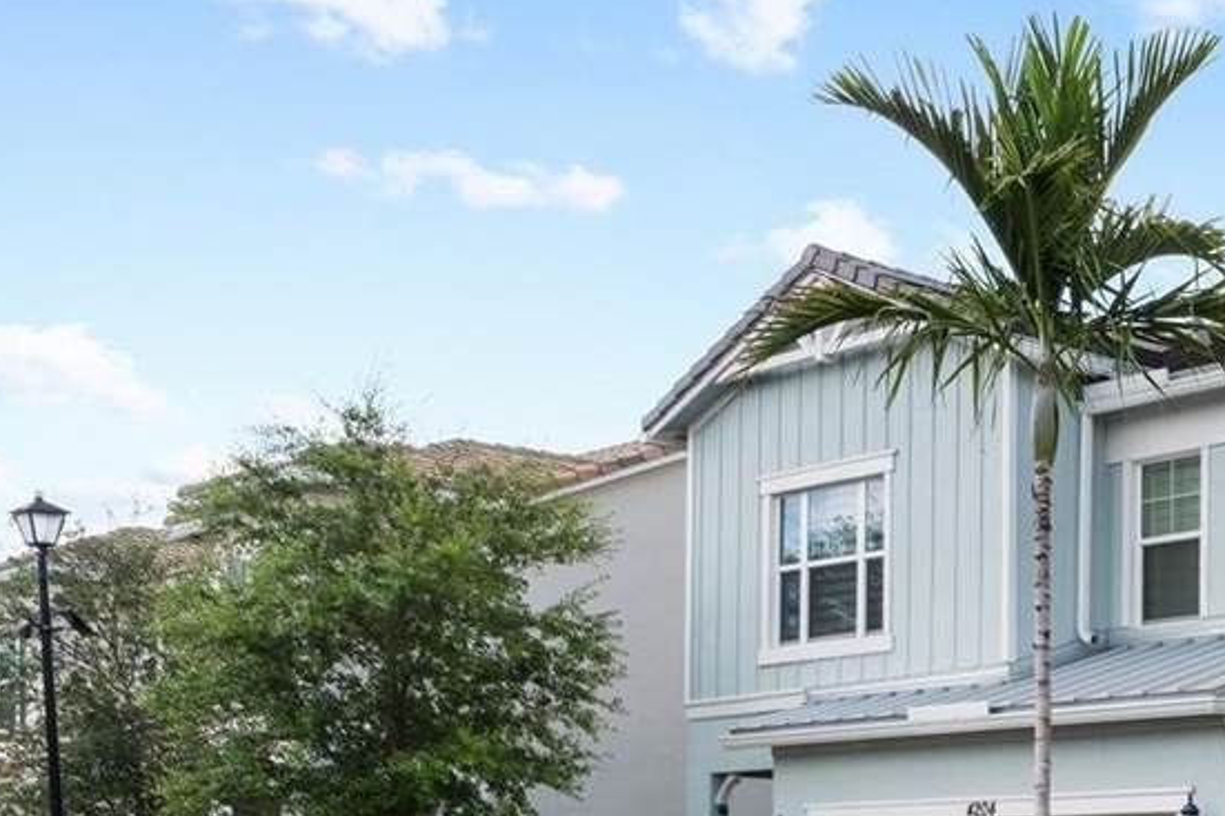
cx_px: 1305
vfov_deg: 20.0
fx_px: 2211
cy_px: 893
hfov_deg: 28.5
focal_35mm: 65
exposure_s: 1/10
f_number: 14
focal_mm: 28
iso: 250
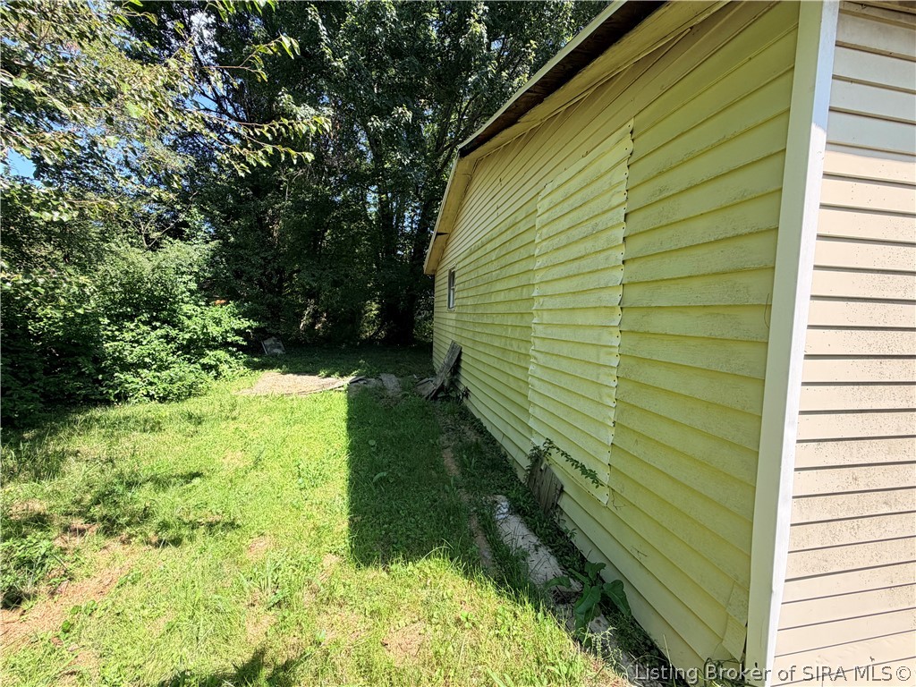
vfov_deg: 85.7
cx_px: 458
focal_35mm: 14
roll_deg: -1.6
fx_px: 370
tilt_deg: -4.4
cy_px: 344
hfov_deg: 102.1
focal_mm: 2.22
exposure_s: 1/502
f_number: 2.2
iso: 50
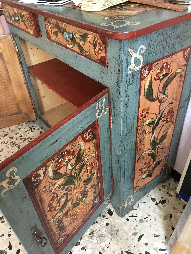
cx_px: 96
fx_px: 213
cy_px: 127
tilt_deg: -40.4
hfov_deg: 48.2
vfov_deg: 61.7
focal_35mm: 29
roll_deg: +6.1
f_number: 2.2
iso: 125
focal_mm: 4.15
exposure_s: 1/8
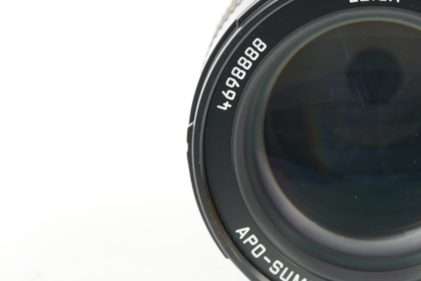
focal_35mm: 218
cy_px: 55
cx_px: 371
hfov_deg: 9.4
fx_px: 2549
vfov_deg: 6.3
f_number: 11
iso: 200
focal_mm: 90
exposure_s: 1/1.25
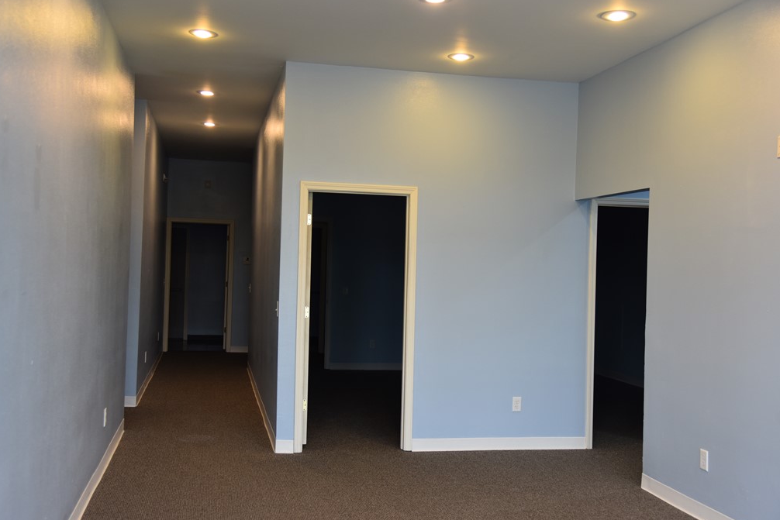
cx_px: 387
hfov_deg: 47.4
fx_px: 888
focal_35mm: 41
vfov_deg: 32.6
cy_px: 260
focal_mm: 38
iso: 720
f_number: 4
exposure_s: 1/60
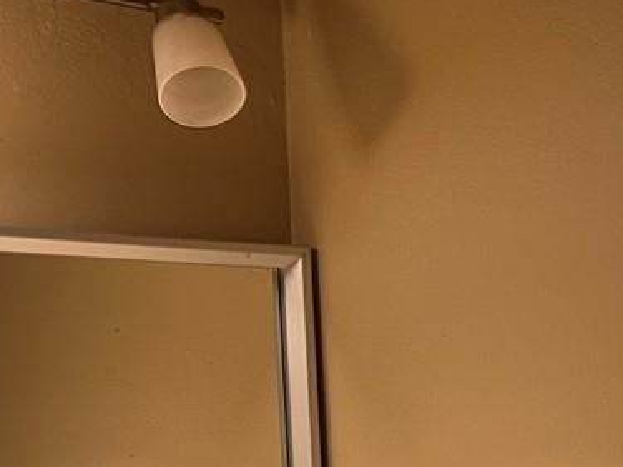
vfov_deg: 12.7
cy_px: 696
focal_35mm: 111
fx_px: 1997
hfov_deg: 16.0
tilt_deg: -7.7
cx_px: 970
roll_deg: +0.5
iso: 80
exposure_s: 1/60
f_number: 1.5
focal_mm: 5.7
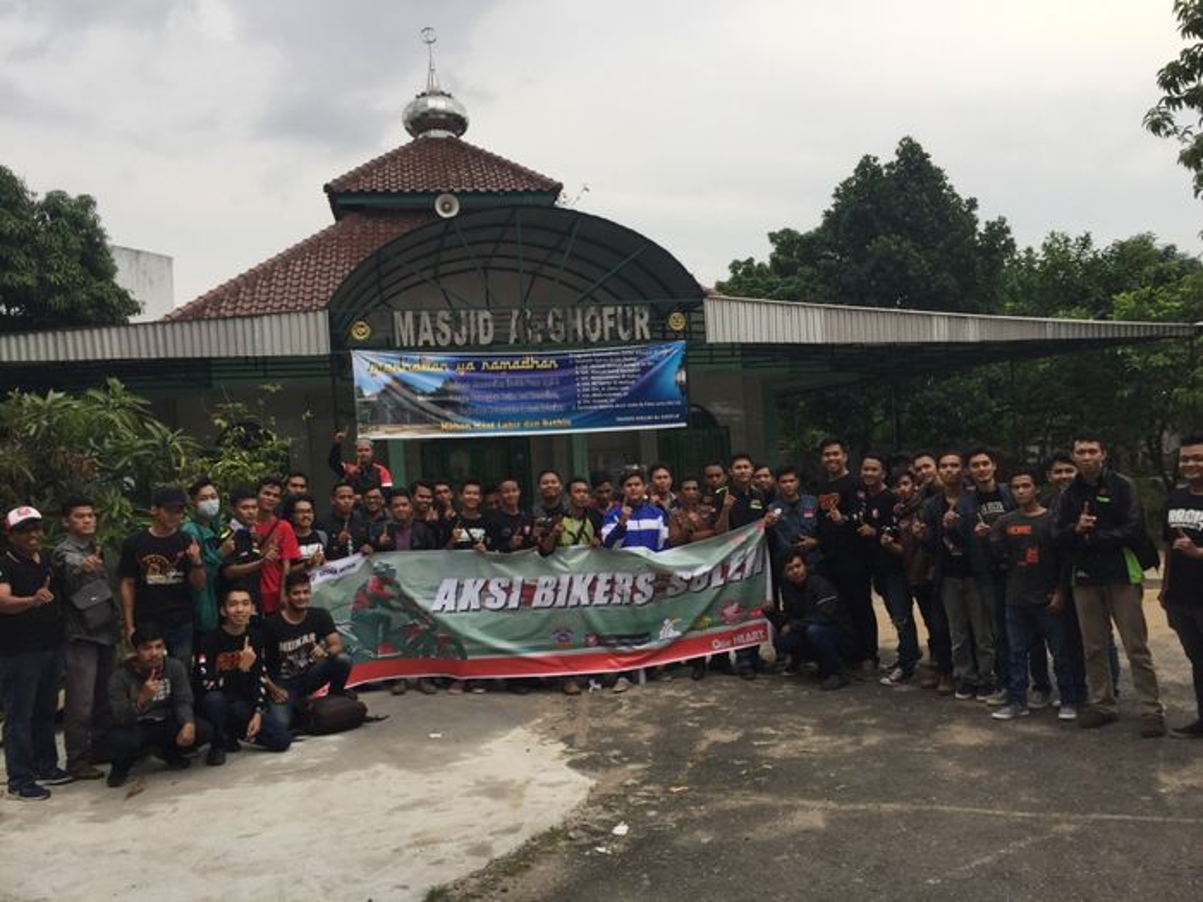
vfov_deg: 48.2
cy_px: 451
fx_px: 1008
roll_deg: +2.0
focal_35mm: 29
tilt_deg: +1.0
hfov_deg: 61.7
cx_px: 602
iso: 32
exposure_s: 1/353
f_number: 2.2
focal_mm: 4.15
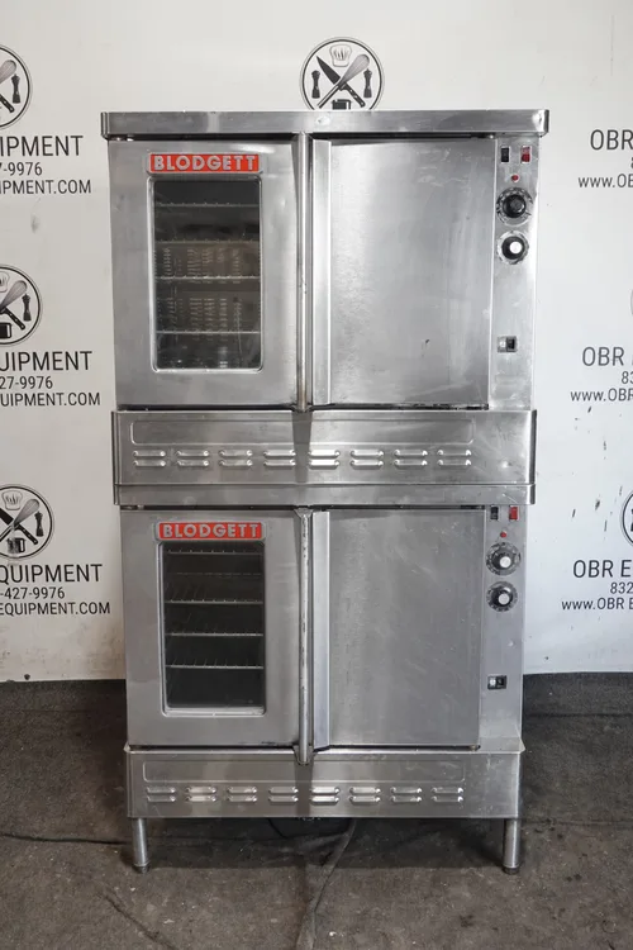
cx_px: 316
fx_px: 1055
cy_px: 475
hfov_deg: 33.4
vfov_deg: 48.5
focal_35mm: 40
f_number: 4
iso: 640
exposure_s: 1/40
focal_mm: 14.69
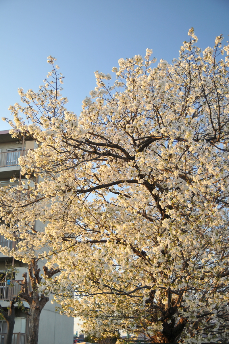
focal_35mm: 45
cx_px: 114
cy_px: 172
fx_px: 430
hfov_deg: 29.8
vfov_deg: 43.7
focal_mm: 30
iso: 200
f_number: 2.8
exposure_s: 1/125
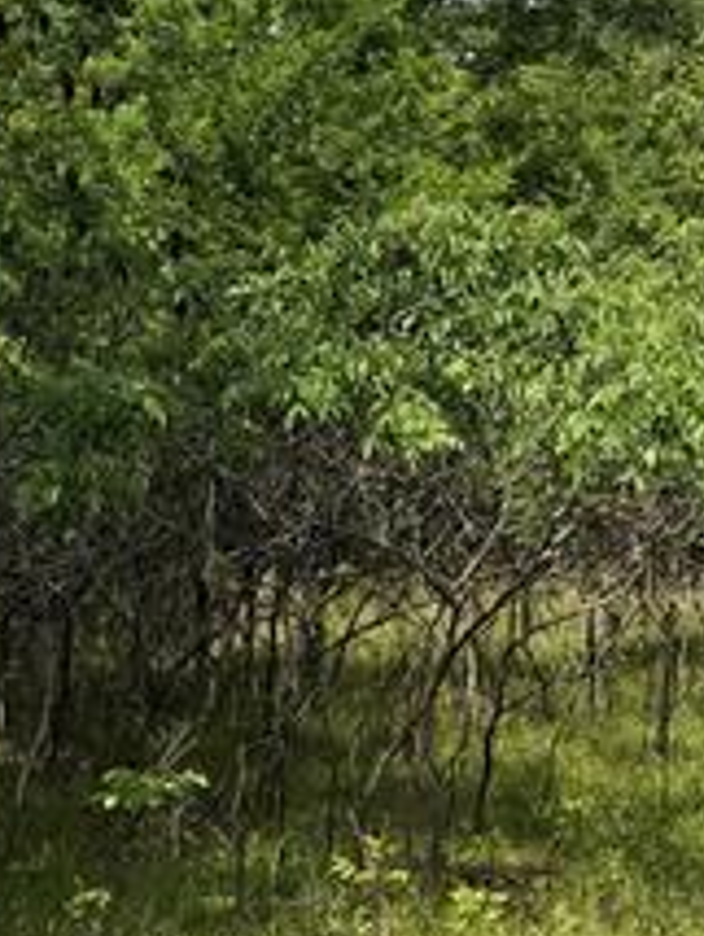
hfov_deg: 17.0
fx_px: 2327
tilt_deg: +4.4
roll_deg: -1.6
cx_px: 634
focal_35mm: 86
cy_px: 337
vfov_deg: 22.7
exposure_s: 1/4405
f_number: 1.78
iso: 80
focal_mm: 6.76
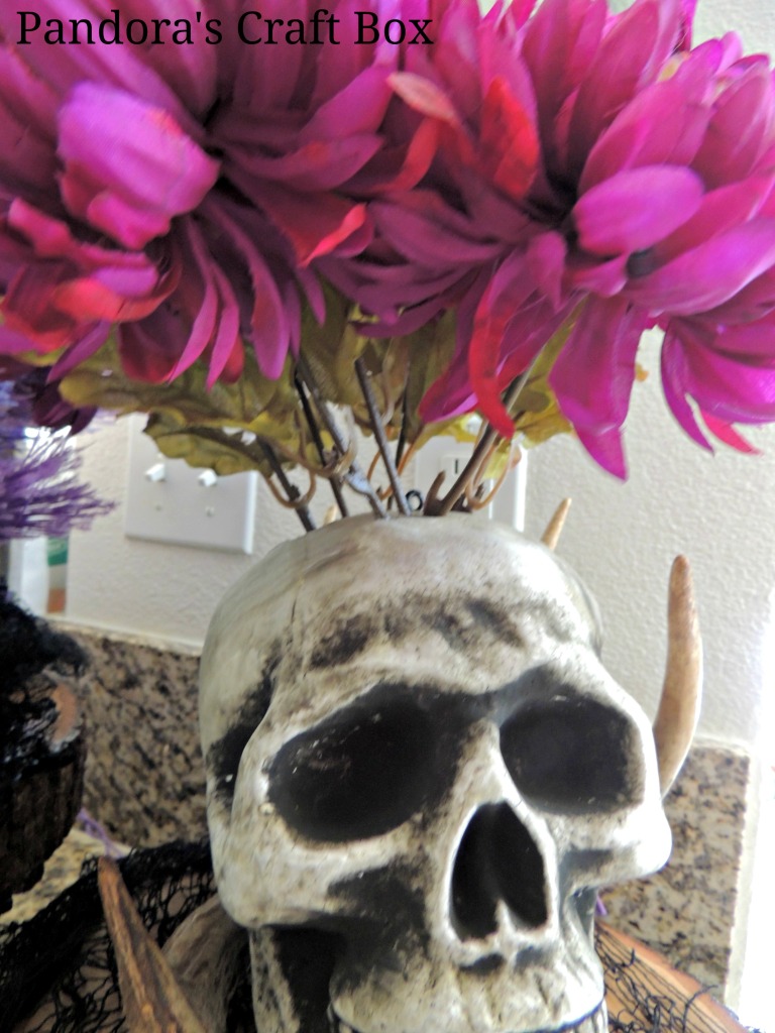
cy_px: 516
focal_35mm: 24
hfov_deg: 56.8
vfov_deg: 71.6
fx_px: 716
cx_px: 388
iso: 400
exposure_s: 1/13
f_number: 3
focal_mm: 4.3
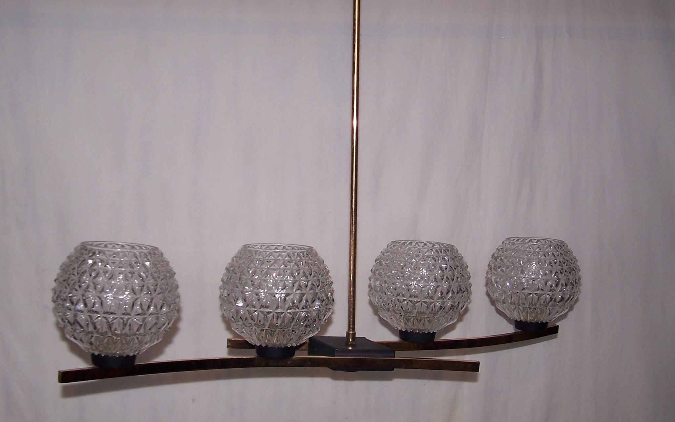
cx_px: 346
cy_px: 214
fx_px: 828
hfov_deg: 44.4
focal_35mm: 45
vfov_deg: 28.6
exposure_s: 1/60
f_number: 2.8
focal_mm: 6.3
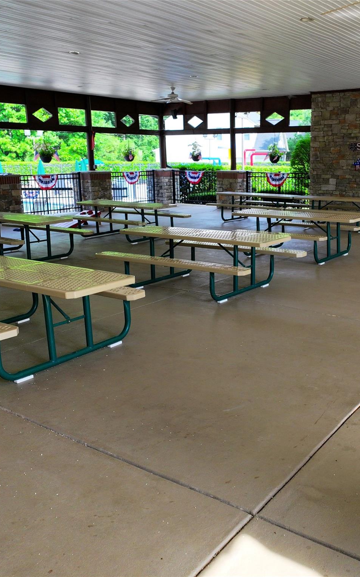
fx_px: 534
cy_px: 288
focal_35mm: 34
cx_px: 248
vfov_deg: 56.7
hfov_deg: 36.8
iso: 270
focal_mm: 12.29
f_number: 2.8
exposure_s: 1/500
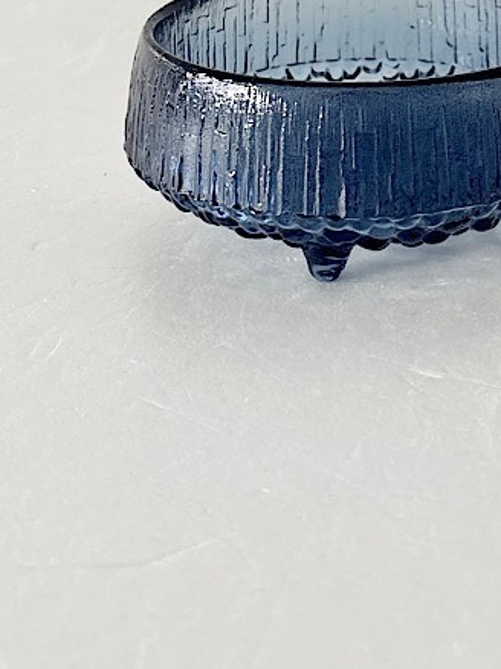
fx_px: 1468
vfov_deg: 24.2
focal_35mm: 76
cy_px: -44
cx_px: 389
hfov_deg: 19.2
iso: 125
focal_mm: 5.96
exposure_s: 1/119
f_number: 1.6
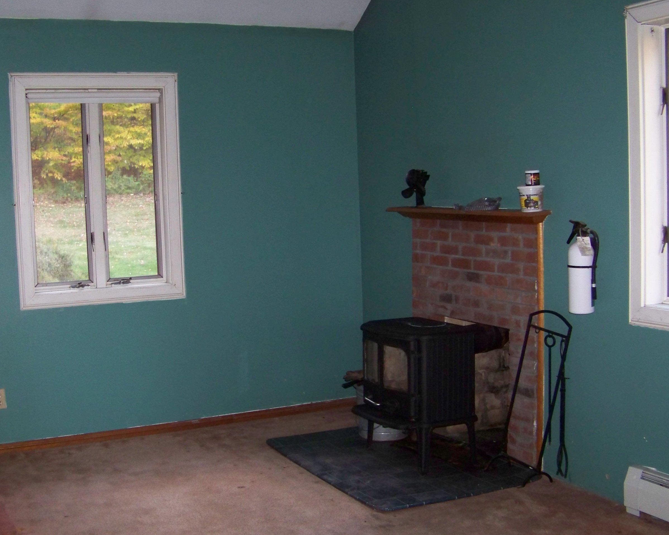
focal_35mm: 45
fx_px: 891
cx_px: 268
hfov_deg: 41.0
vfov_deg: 33.4
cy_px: 258
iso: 200
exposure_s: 1/30
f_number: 2.8
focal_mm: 5.85
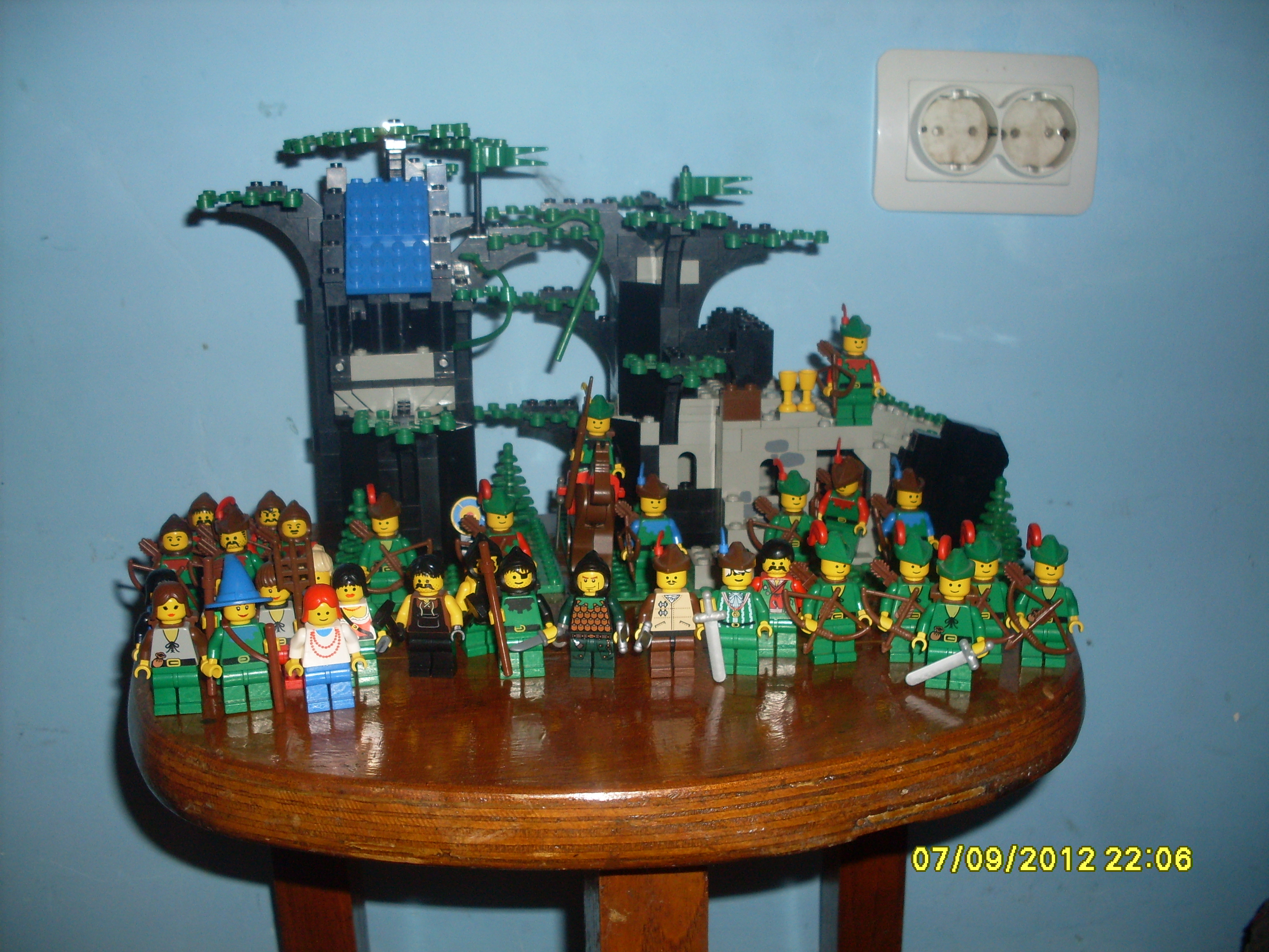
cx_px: 634
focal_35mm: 38
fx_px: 1393
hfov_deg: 49.0
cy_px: 476
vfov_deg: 37.7
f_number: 2.8
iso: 100
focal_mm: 6.3
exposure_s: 1/45
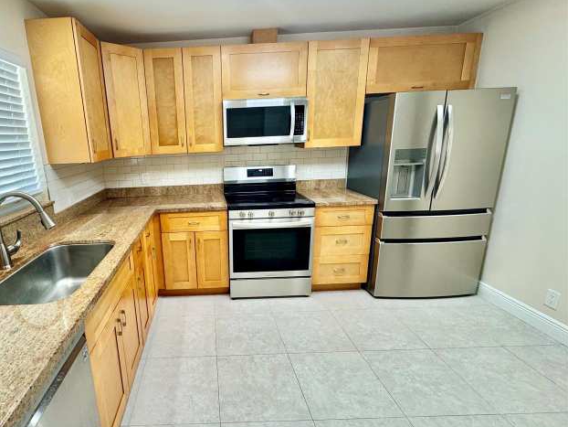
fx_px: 295
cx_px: 204
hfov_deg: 85.5
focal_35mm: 18
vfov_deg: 71.6
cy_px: 212
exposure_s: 1/60
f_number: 2.2
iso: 160
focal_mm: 2.22
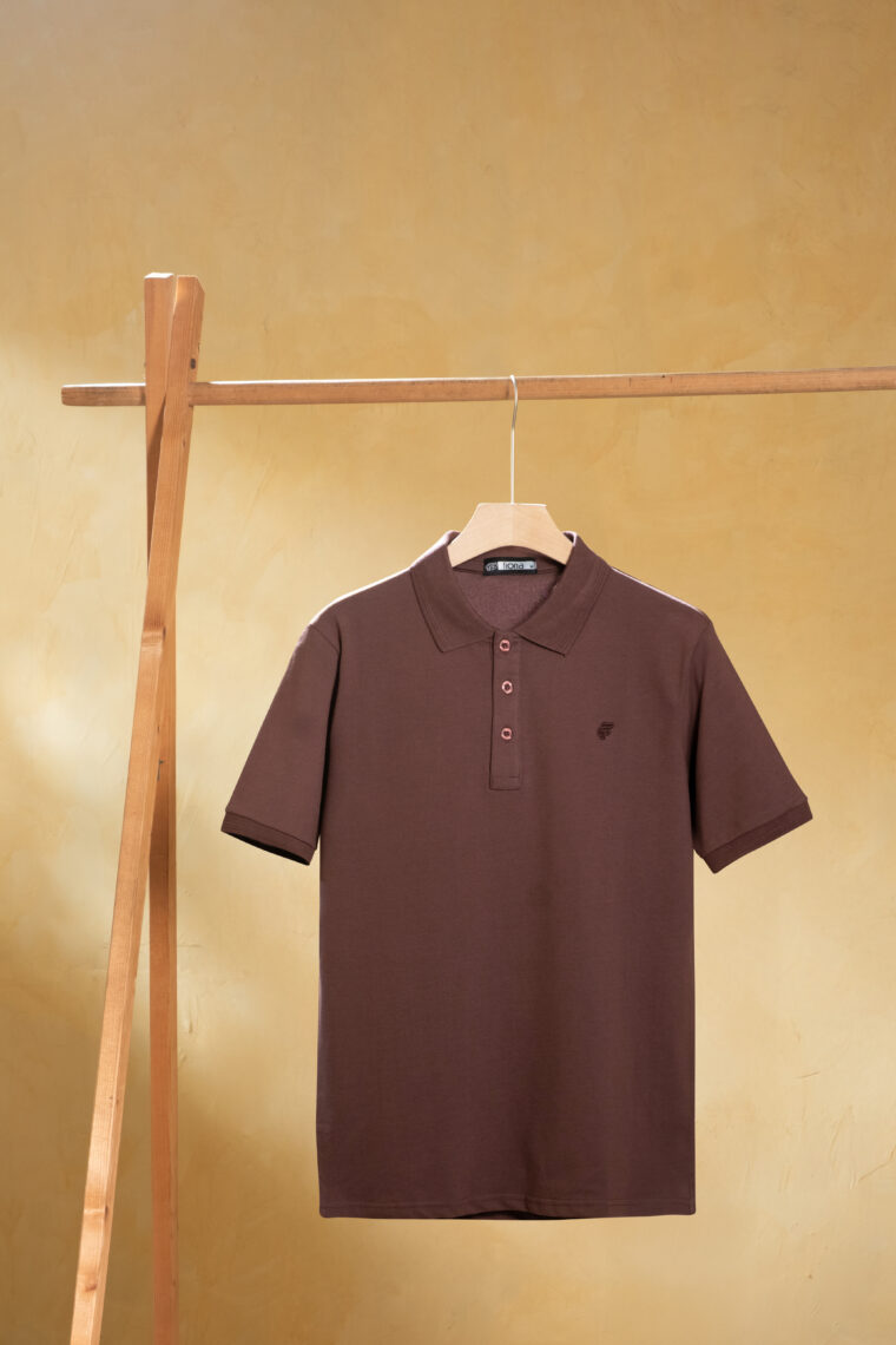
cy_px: 672
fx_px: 3098
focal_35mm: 83
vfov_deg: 24.5
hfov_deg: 16.5
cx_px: 448
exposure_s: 1/50
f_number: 9
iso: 500
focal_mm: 55
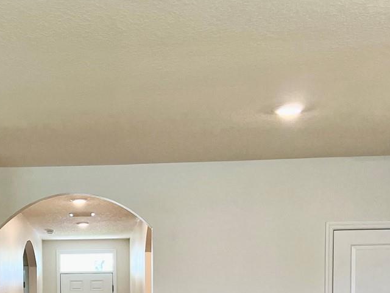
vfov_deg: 21.1
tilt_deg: -3.8
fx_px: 732
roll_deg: +0.9
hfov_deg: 29.1
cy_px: 349
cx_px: 71
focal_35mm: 65
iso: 80
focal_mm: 5.7
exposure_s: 1/120
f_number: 1.5
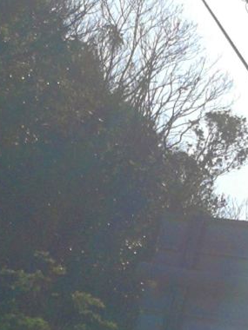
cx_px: 148
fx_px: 2092
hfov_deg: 6.8
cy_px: 527
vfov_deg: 8.8
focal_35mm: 219
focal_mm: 3.95
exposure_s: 1/2137
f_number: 2.2
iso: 50
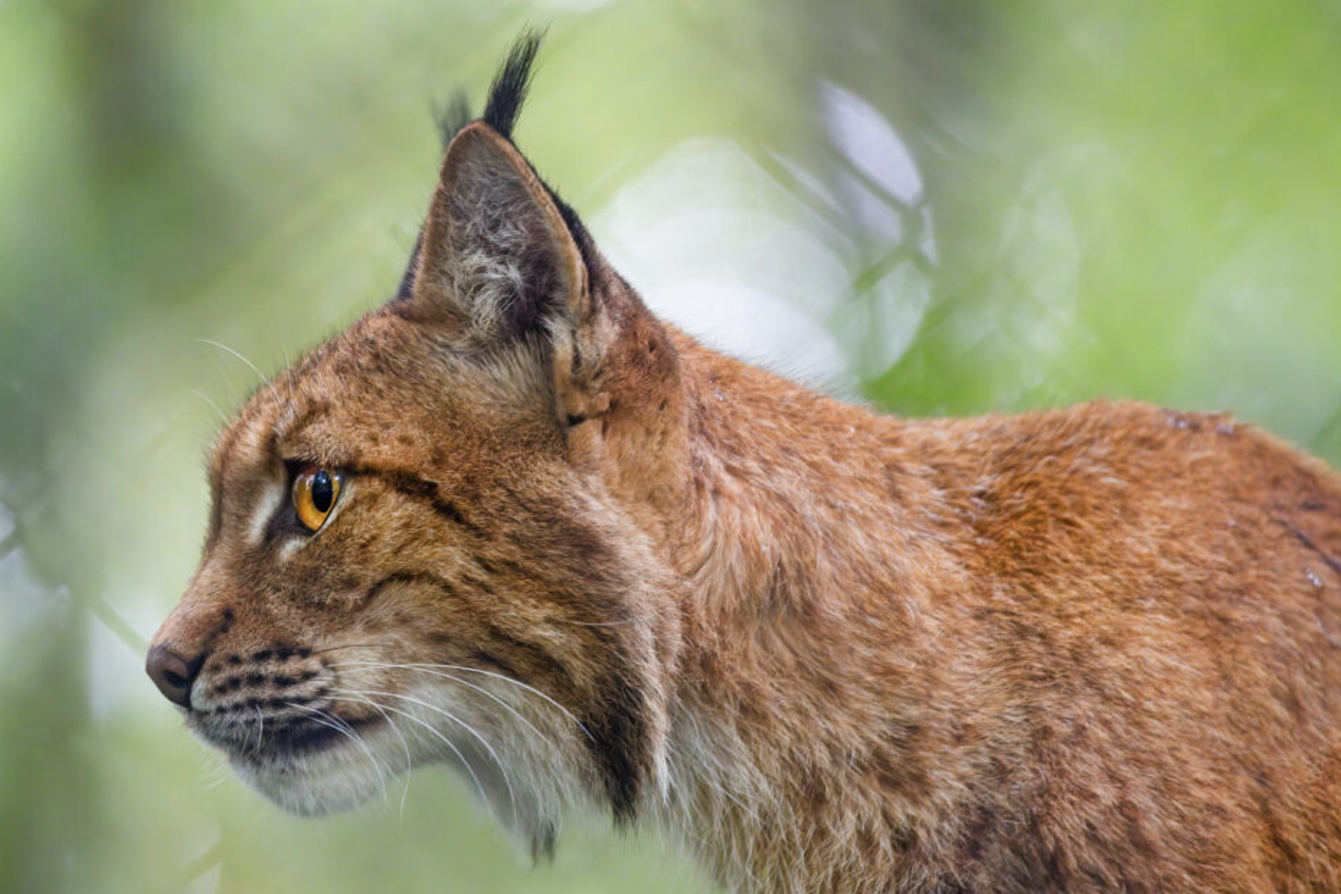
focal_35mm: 616
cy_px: 463
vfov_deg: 2.2
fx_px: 22948
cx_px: 673
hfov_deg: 3.3
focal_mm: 560
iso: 8000
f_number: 5.6
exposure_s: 1/250
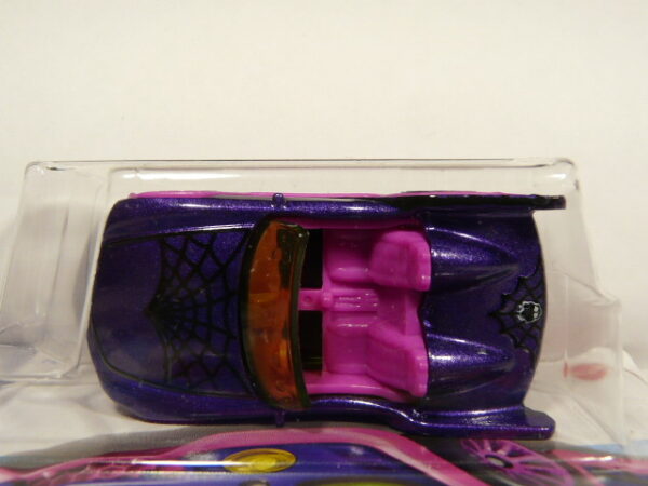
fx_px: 730
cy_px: 243
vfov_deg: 36.8
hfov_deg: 47.9
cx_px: 324
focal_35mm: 39
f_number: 2.8
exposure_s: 1/80
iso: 100
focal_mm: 4.6
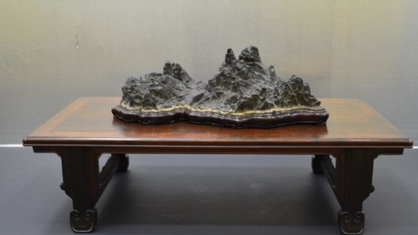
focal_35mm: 48
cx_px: 211
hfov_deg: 42.9
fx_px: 532
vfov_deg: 24.9
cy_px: 102
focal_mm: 30
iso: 800
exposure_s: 1/15
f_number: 6.3
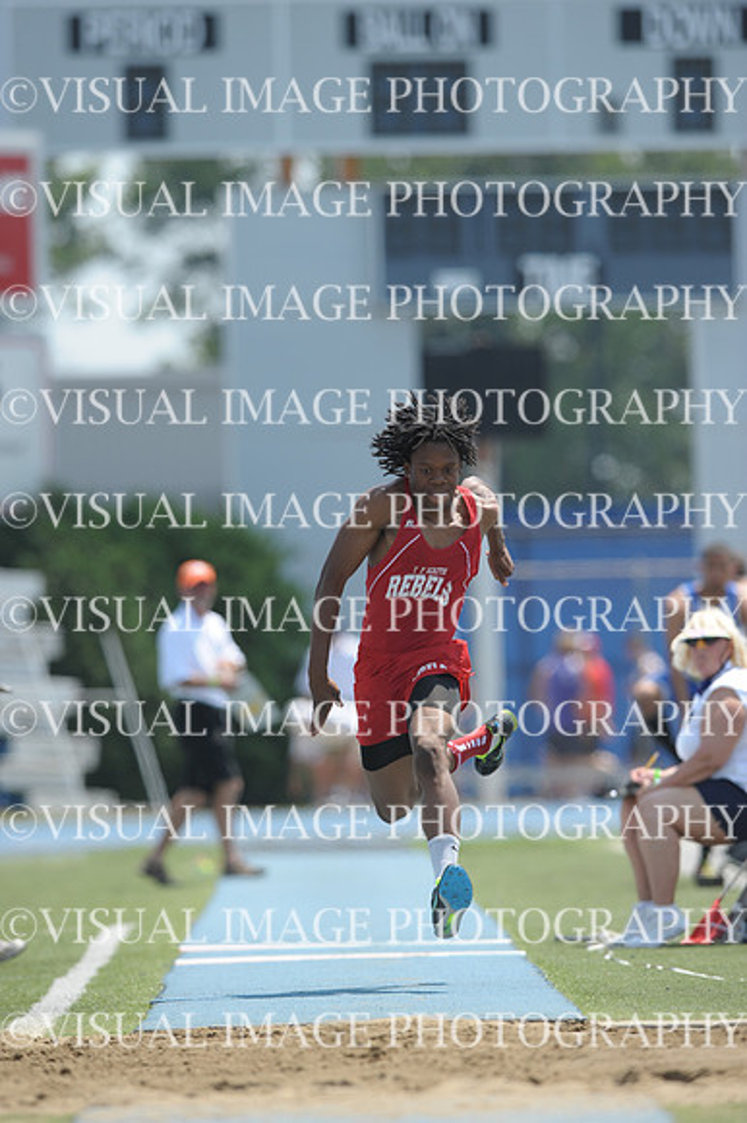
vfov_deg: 5.2
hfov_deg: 3.4
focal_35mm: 400
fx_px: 12464
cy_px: 562
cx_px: 374
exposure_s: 1/2000
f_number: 5
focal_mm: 400
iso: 400
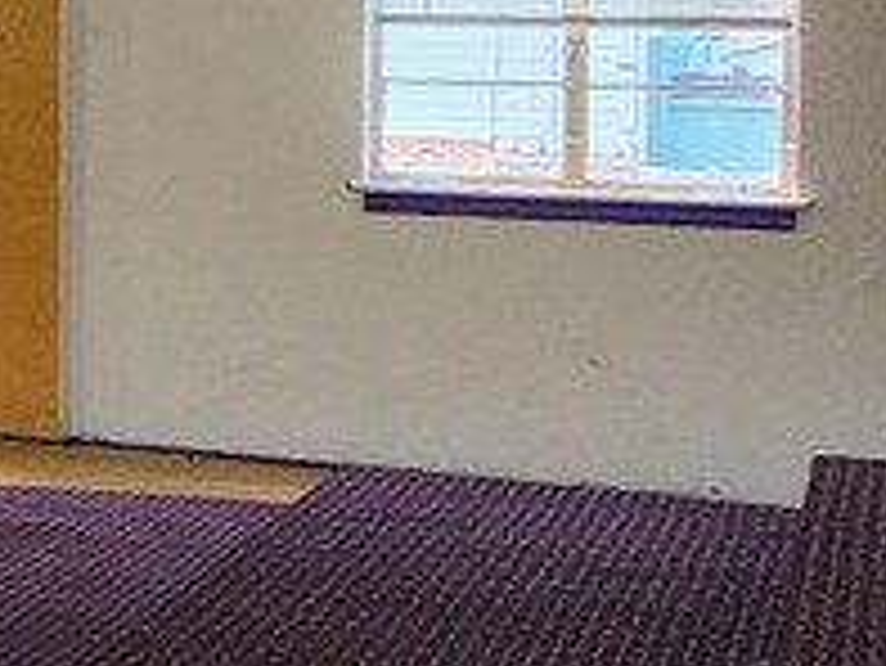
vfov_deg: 15.3
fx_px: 2433
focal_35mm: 95
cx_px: -2127
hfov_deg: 9.9
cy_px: 14
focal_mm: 2.2
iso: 100
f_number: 2.2
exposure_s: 1/60
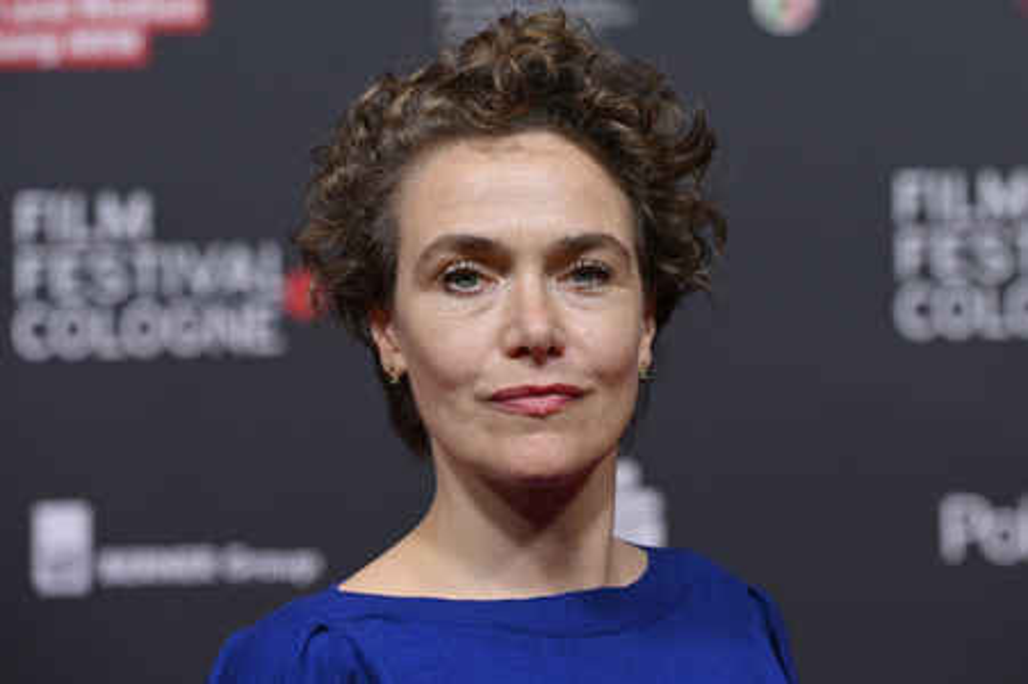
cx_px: 514
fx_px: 2996
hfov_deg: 19.5
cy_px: 342
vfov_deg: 13.0
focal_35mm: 105
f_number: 4.5
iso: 640
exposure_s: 1/250
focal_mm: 105
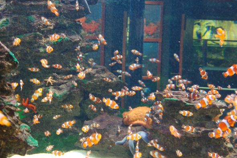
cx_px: 120
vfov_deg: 25.3
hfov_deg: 37.2
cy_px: 78
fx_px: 352
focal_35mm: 54
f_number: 6.3
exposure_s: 1/13
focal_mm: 35
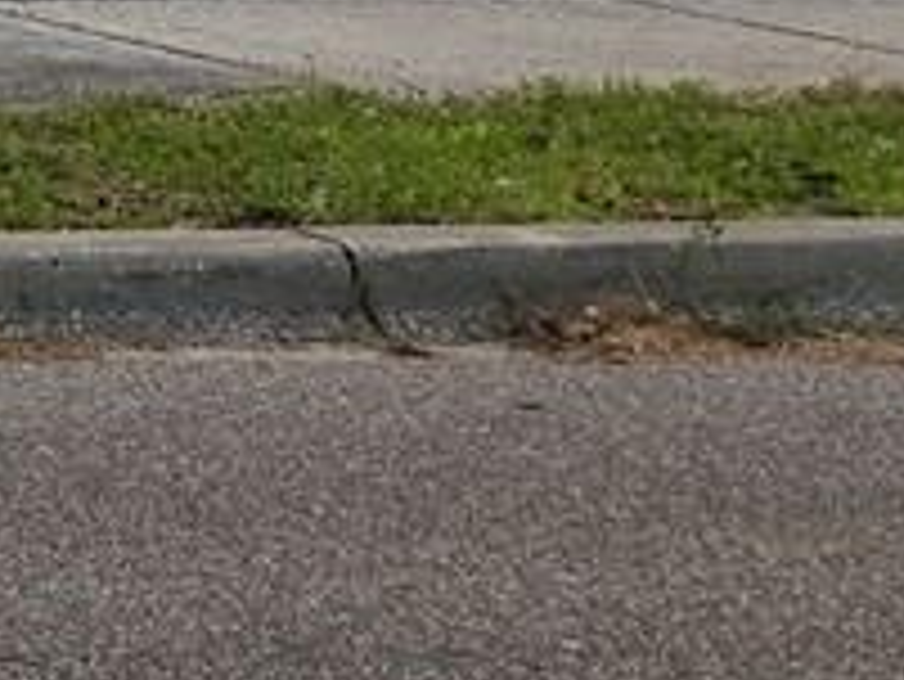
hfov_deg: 8.0
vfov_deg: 7.5
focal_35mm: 183
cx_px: -2424
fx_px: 4782
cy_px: -1063
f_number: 1.8
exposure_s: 1/180
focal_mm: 5.4
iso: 25
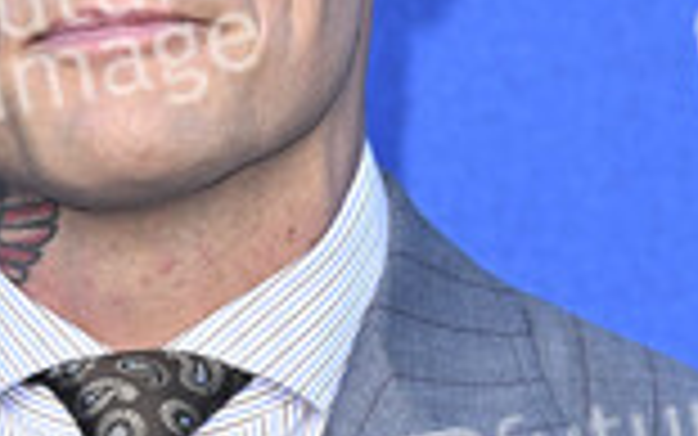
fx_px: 6394
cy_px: 270
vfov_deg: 3.9
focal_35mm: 336
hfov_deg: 6.2
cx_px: 158
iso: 800
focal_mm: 128
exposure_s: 1/250
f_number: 6.3
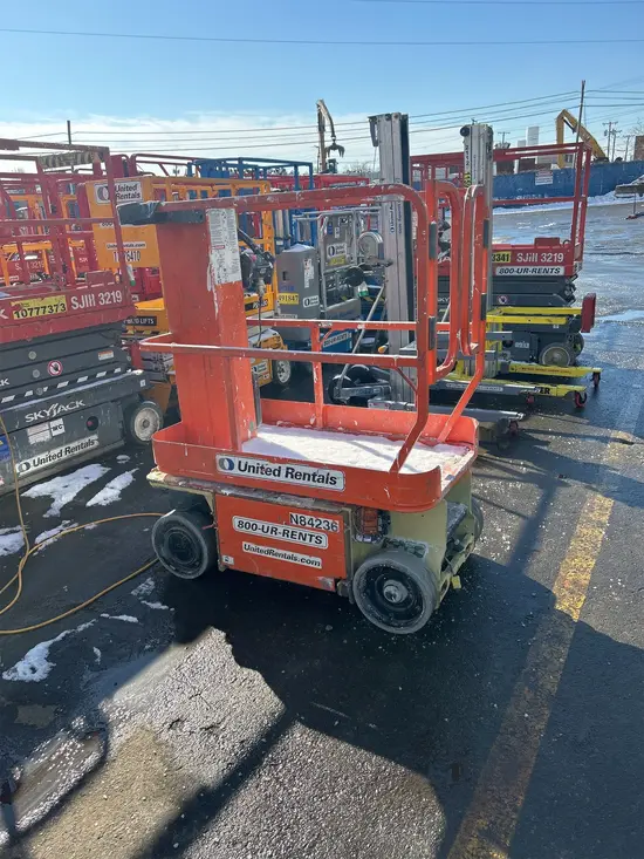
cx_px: 322
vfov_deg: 67.3
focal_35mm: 26
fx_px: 645
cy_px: 430
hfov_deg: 53.1
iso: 50
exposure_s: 1/2457
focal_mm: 5.7
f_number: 1.5
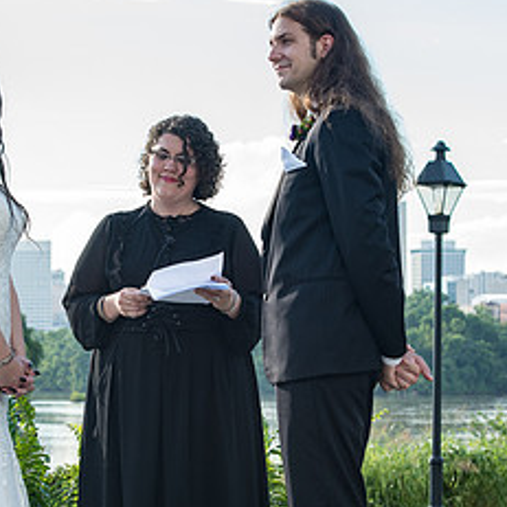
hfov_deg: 10.5
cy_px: 339
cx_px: 198
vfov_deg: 10.5
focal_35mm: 166
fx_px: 2751
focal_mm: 70
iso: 320
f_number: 7.1
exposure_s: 1/200
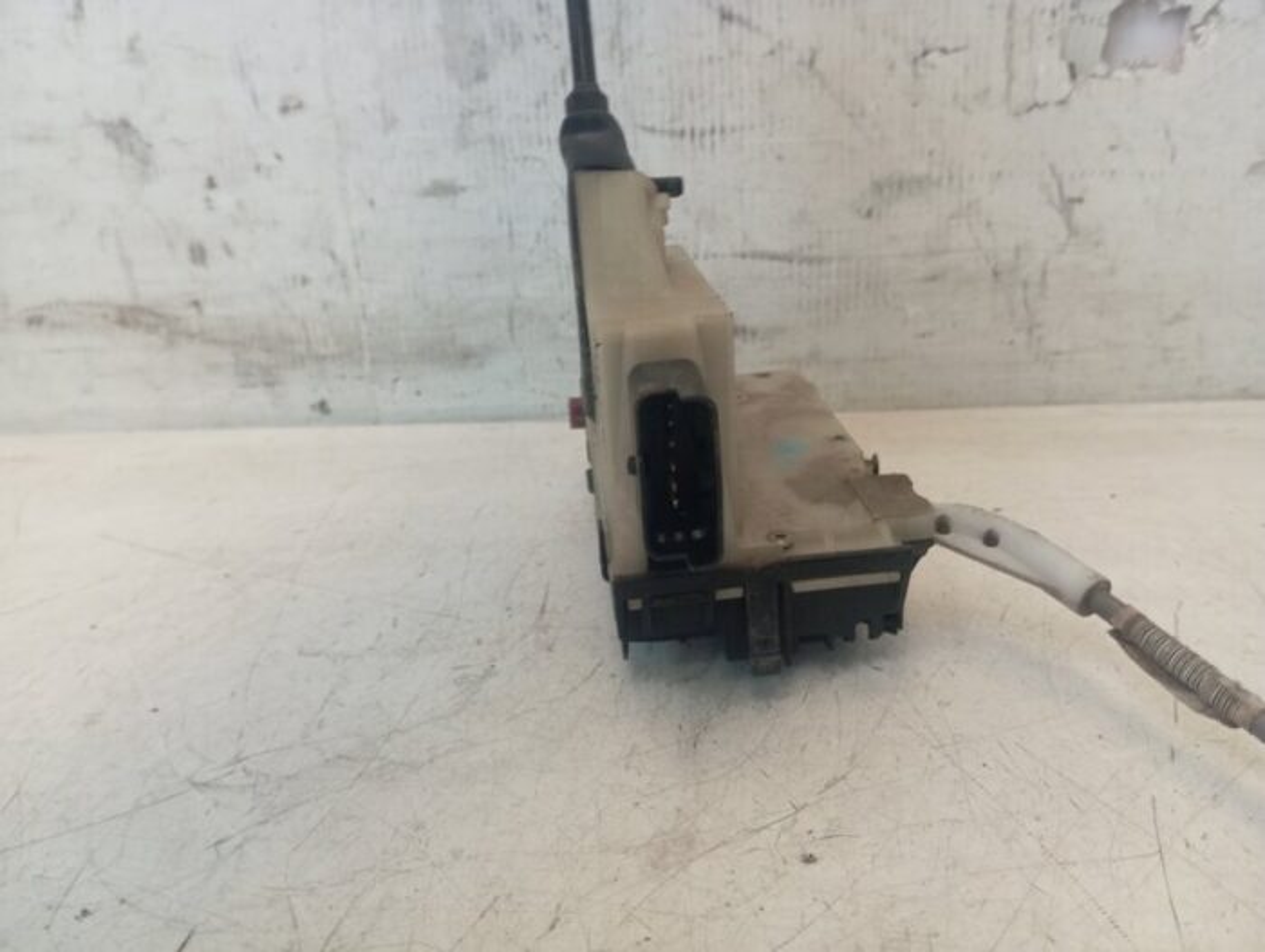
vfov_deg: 49.9
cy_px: 476
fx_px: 1025
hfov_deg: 63.4
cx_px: 632
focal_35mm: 28
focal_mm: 4.22
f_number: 1.8
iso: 857
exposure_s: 1/20
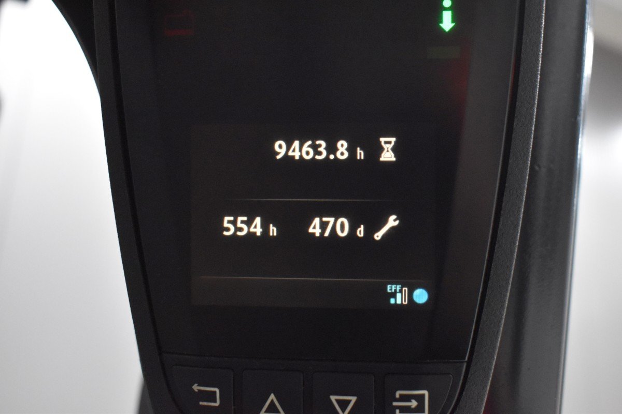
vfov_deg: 26.5
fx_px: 881
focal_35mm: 51
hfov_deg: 38.9
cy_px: 207
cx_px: 311
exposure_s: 1/60
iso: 5000
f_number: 4.5
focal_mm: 34
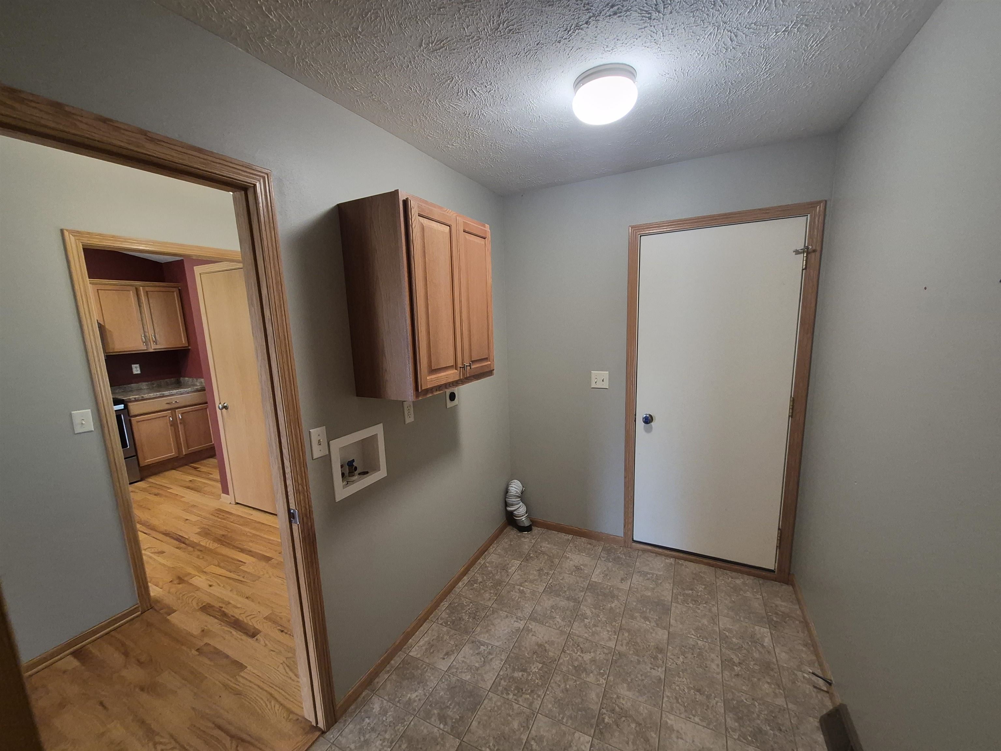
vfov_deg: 89.9
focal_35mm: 13
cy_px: 376
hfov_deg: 106.2
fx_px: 376
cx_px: 500
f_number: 2.2
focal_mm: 1.74
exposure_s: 1/60
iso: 400
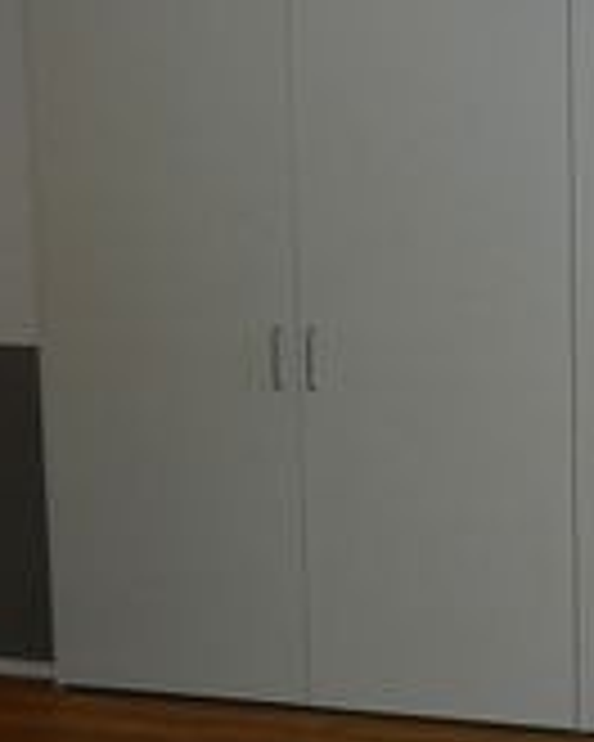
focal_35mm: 61
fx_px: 1340
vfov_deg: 30.9
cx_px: 808
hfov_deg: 22.0
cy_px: 297
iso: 160
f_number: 3.5
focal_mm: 4.5
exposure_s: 1/400
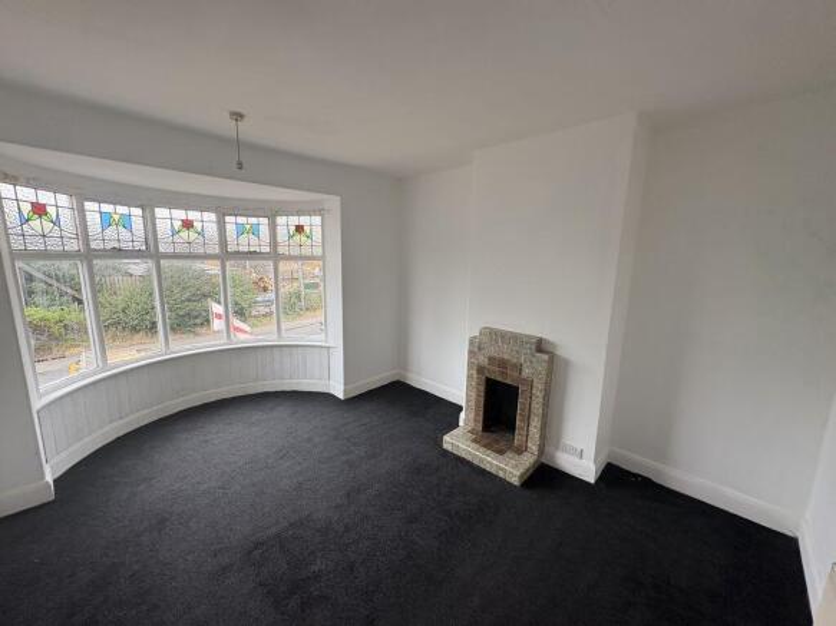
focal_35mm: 14
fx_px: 338
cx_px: 418
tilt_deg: -9.2
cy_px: 313
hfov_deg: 102.1
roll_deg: -0.2
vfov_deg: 85.7
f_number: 2.2
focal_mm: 2.22
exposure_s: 1/129
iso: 64
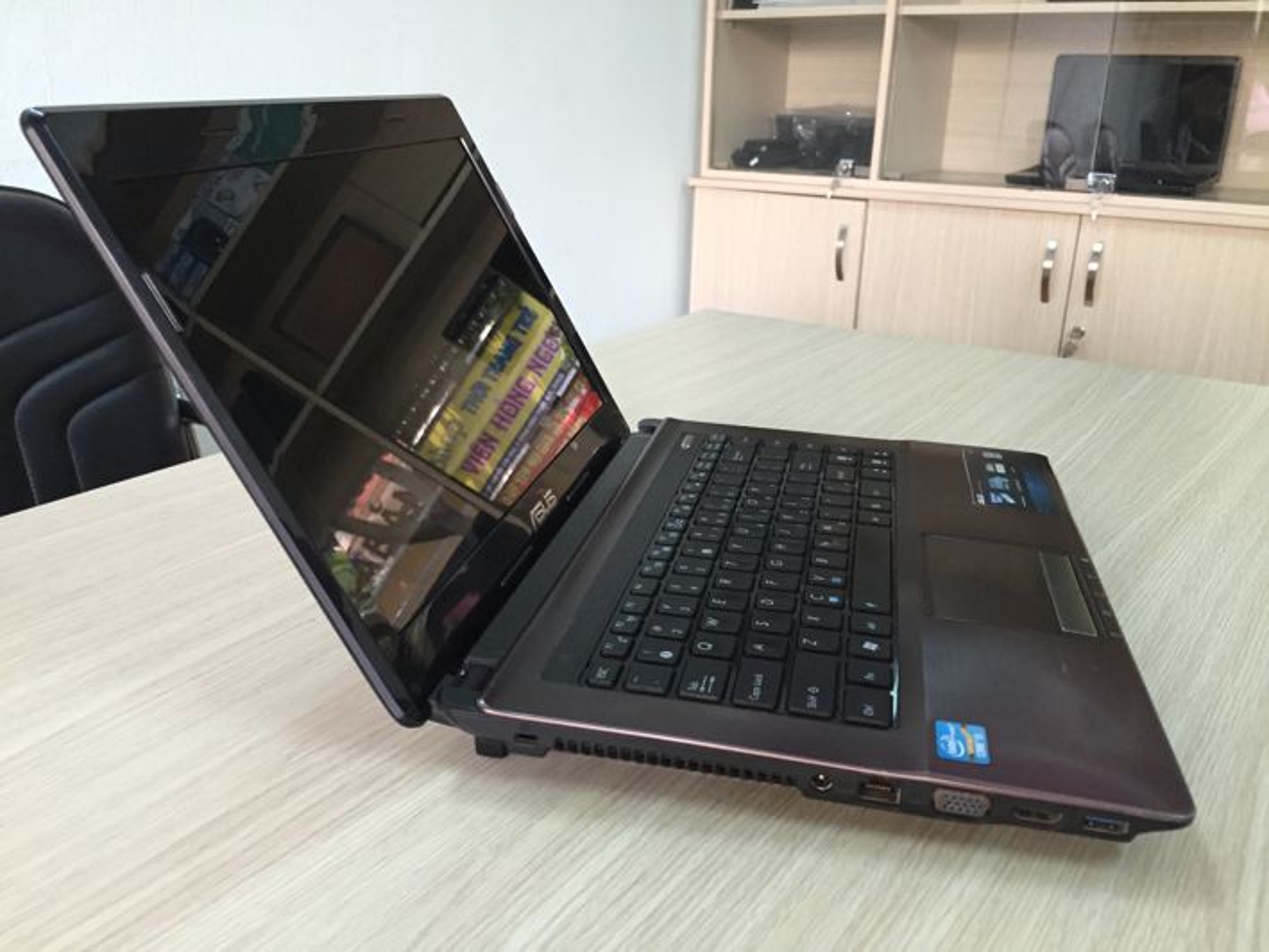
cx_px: 634
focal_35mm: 29
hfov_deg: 61.7
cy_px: 476
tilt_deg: -19.7
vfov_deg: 48.2
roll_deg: -2.1
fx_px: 1063
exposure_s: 1/33
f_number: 2.2
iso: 200
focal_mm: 4.15
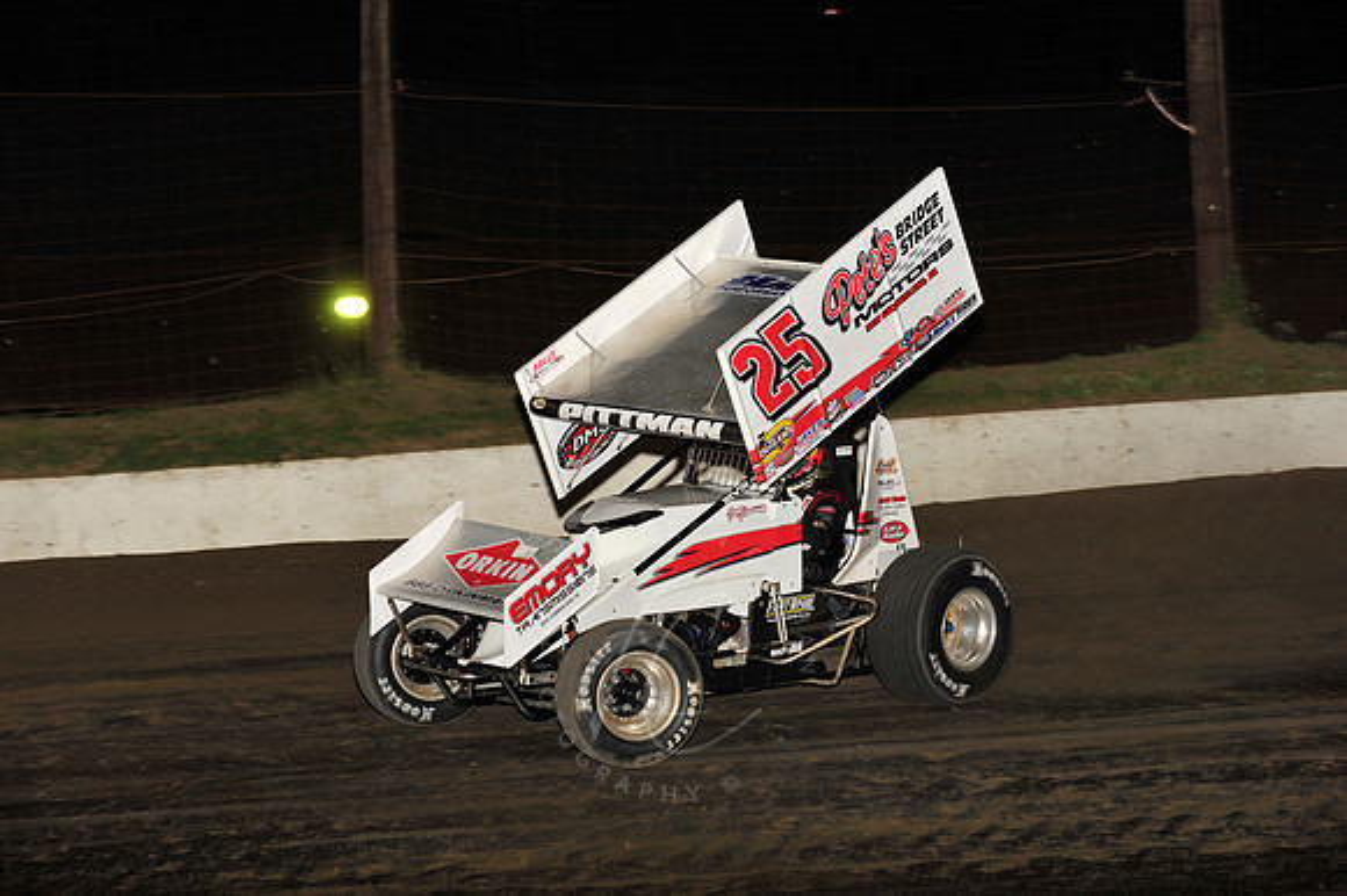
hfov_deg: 18.3
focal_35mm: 112
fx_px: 4188
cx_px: 674
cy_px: 448
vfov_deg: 12.2
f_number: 6.3
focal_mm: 112
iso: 800
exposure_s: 1/320
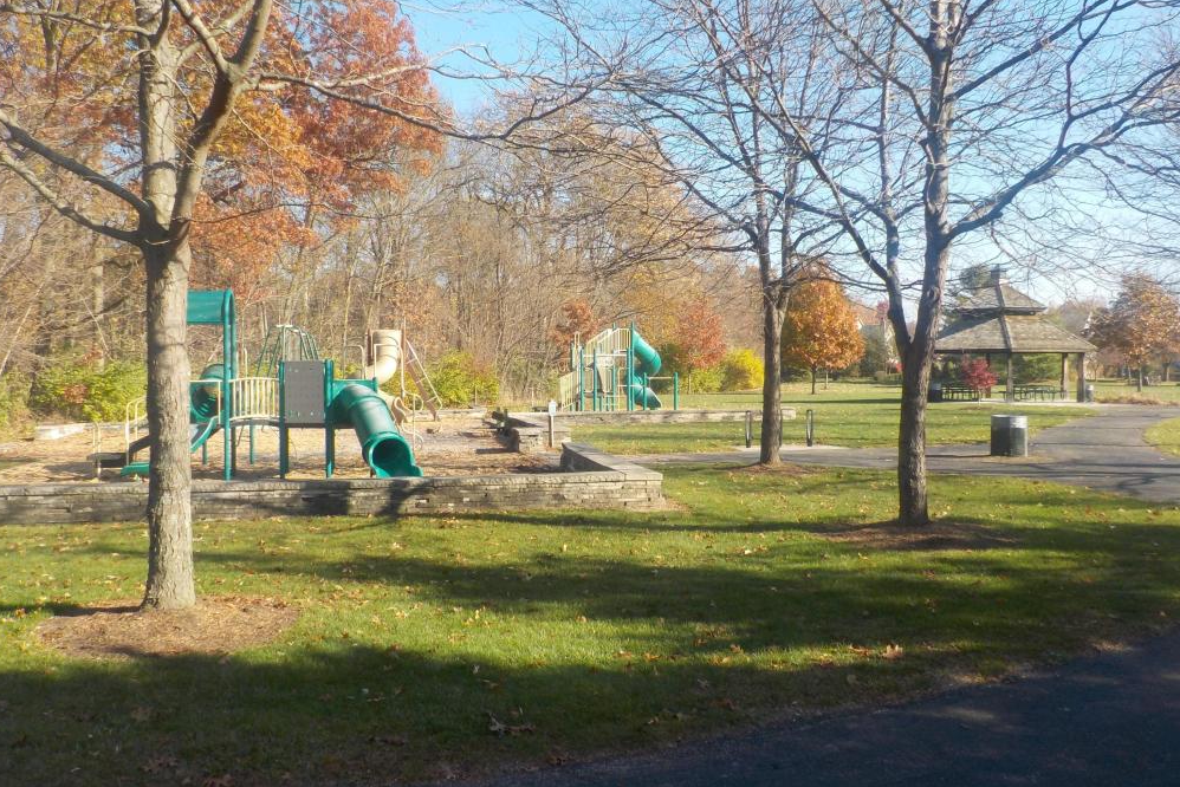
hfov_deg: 58.7
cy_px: 372
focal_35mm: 32
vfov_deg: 41.1
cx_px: 594
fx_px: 1049
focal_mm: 4.1
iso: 125
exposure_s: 1/500
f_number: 3.3
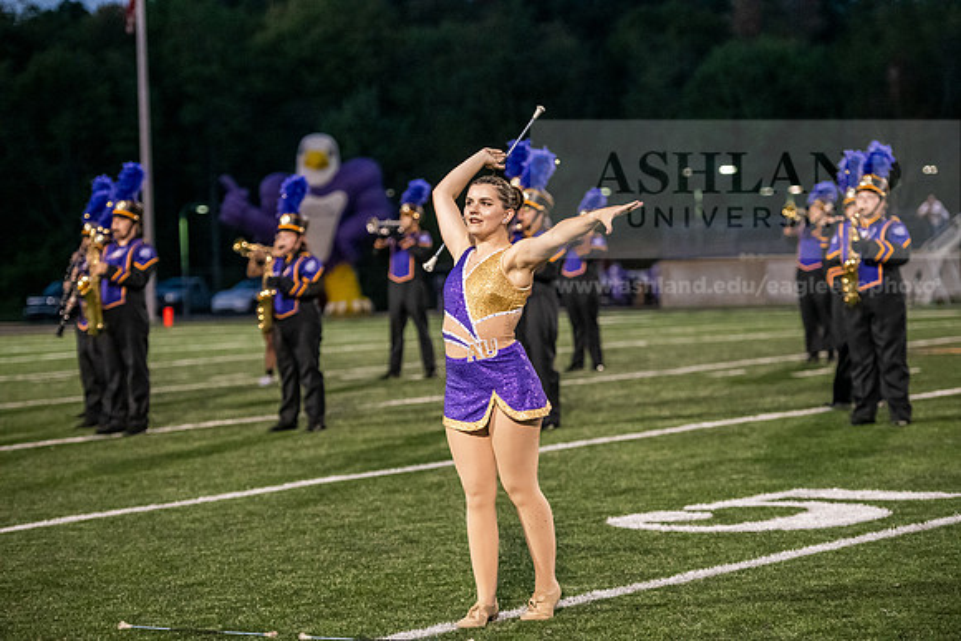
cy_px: 320
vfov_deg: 13.0
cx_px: 480
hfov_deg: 19.5
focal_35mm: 105
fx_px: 2803
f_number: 3.2
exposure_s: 1/640
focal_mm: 105
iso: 4000
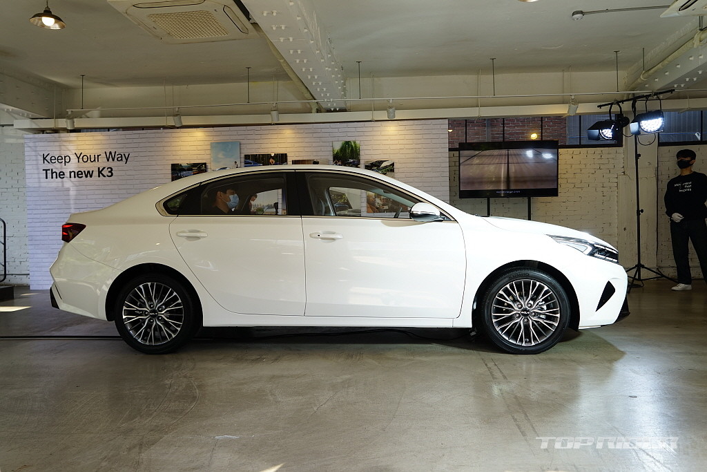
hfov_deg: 69.4
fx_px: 511
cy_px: 236
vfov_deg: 49.6
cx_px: 354
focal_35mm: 26
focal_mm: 26
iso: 125
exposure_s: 1/60
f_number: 4
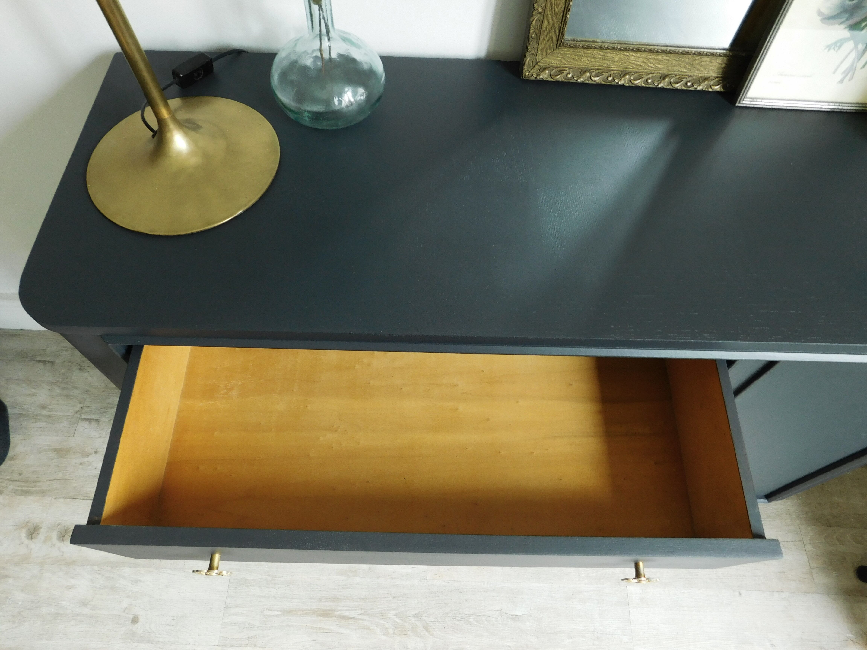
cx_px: 434
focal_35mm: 24
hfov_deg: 71.6
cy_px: 325
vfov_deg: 56.8
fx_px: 601
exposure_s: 1/8
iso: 125
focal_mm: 4.1
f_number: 3
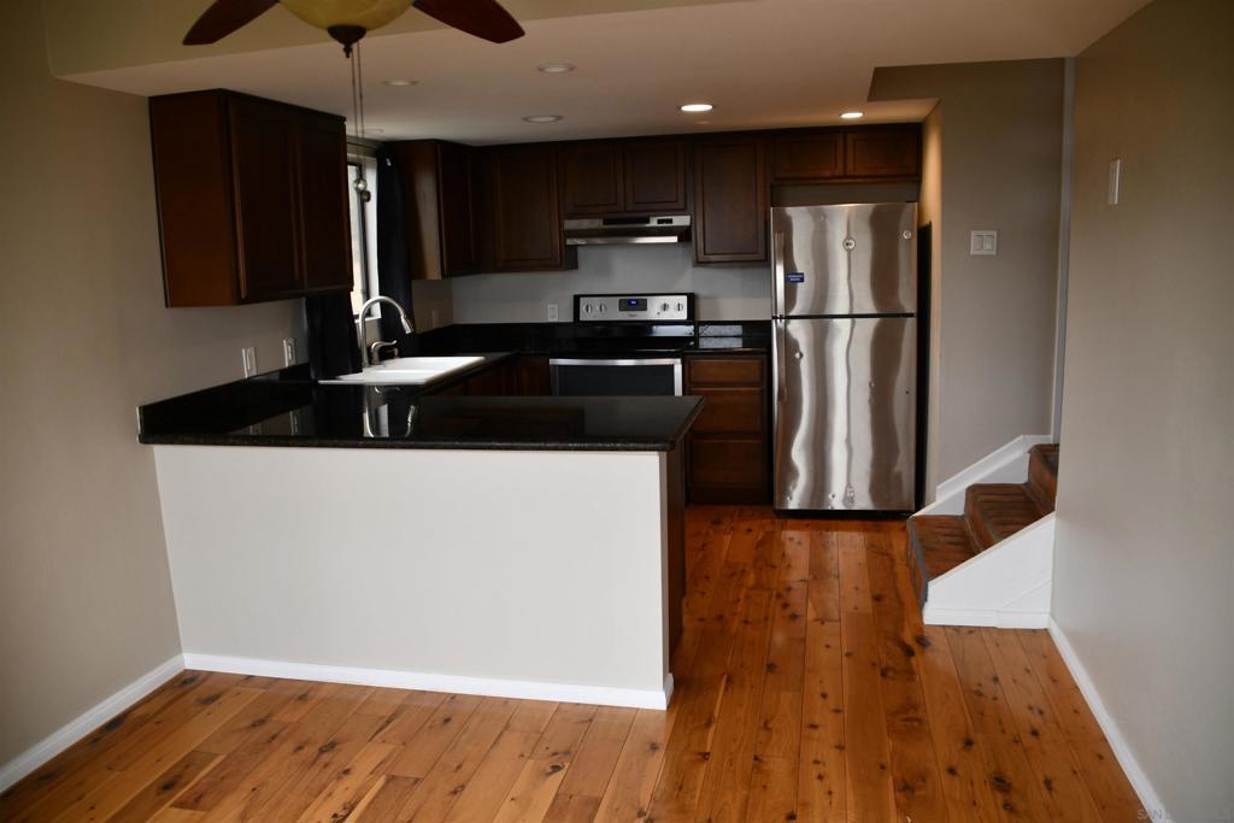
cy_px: 412
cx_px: 617
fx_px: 926
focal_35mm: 27
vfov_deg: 47.9
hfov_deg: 67.4
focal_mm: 18
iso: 200
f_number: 3.5
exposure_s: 1/50
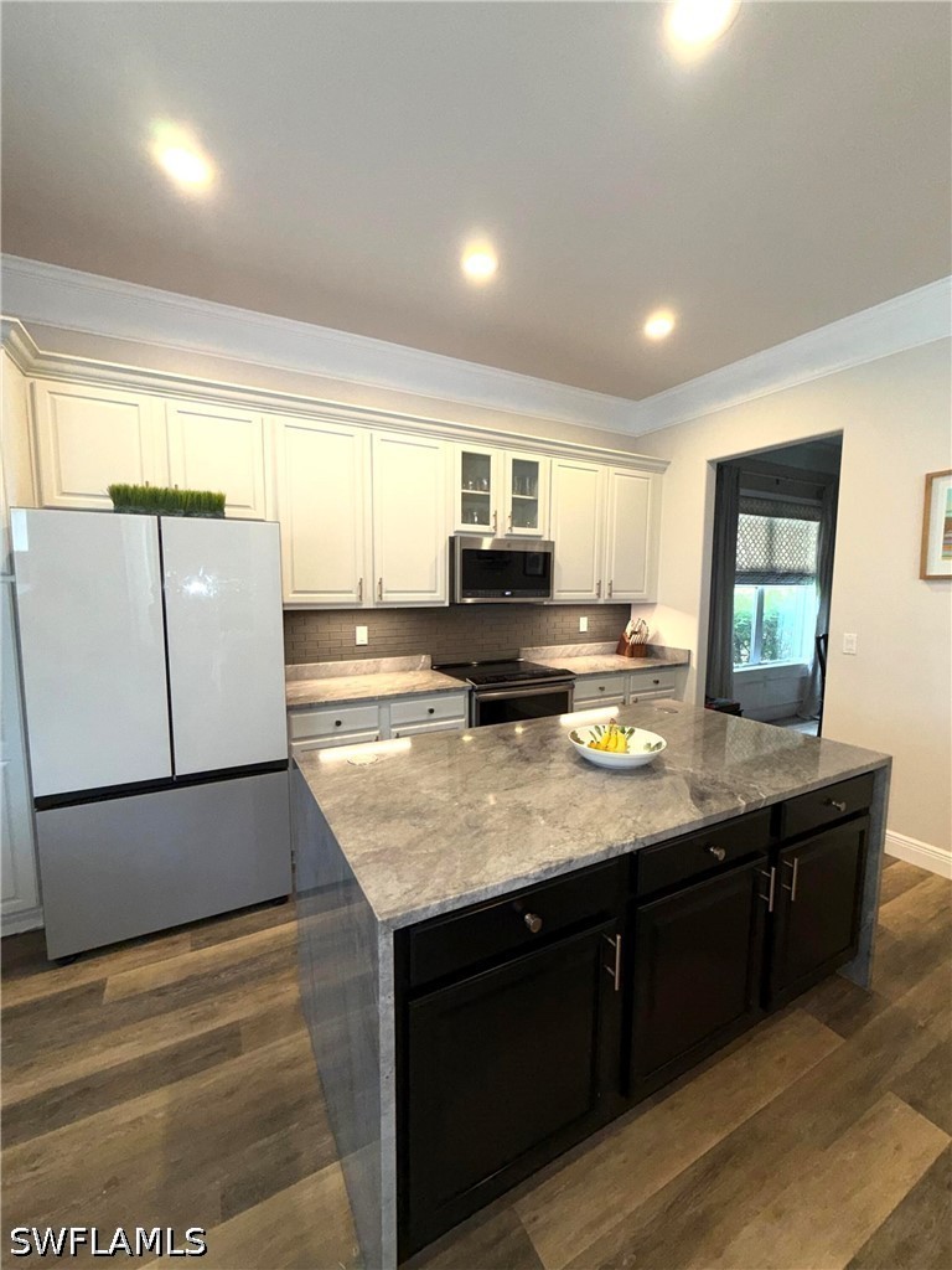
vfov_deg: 102.1
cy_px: 635
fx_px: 513
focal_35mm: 14
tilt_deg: -6.2
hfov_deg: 85.7
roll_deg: -0.4
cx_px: 476
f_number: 2.2
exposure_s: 1/60
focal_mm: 2.22
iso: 80
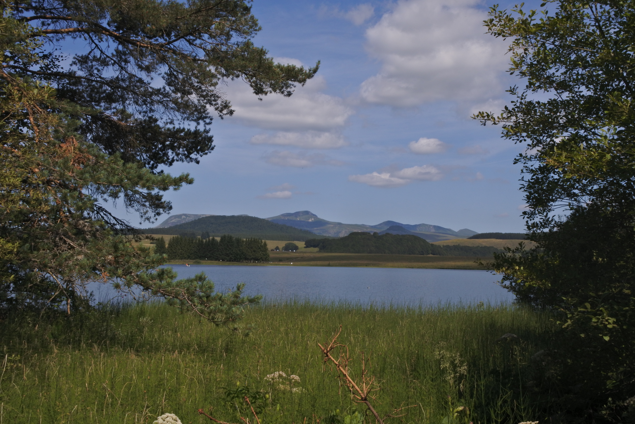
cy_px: 212
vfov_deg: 30.5
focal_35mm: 44
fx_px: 776
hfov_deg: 44.5
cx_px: 318
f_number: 16
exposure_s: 1/200
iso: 160
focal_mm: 16.5
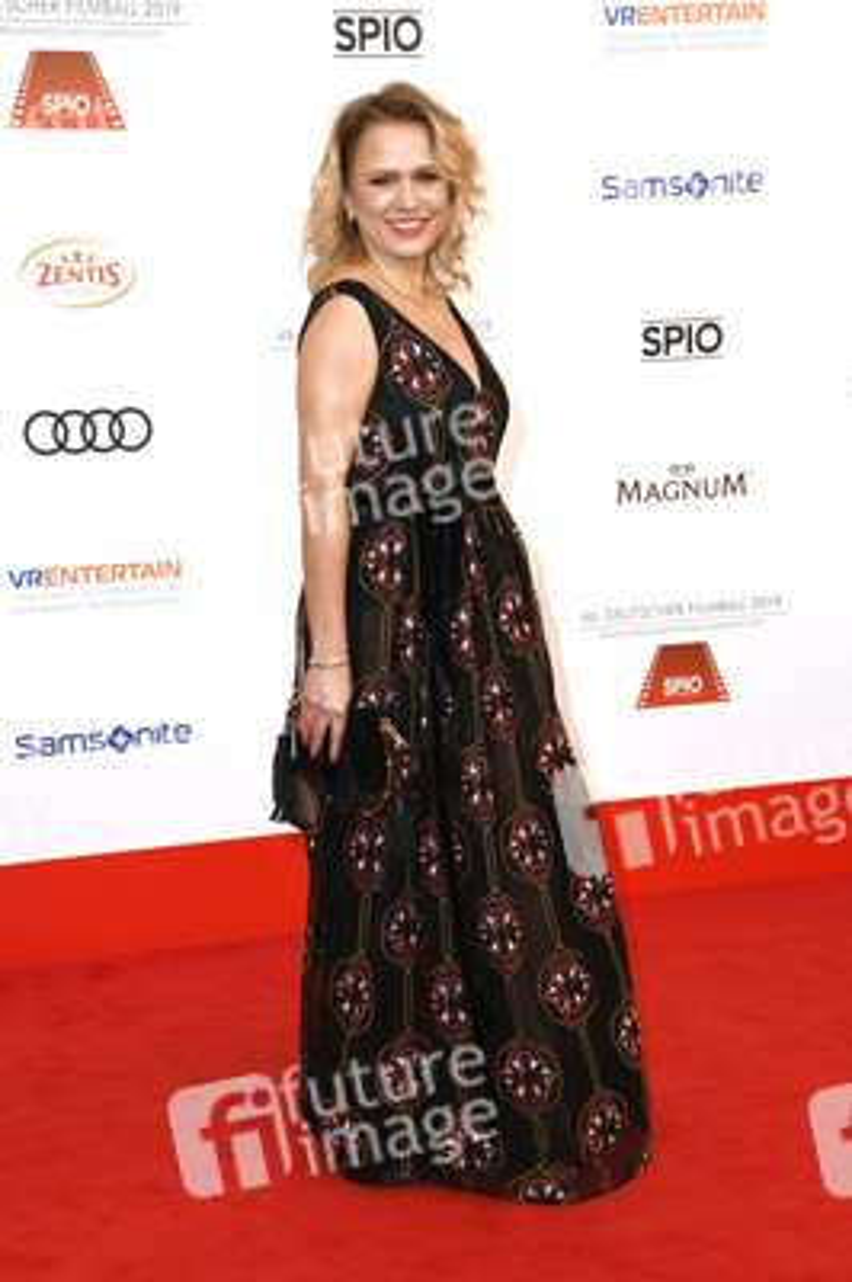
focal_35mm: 62
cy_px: 641
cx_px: 426
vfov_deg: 32.4
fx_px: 2205
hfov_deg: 21.9
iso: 320
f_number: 6.3
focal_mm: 62
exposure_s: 1/160
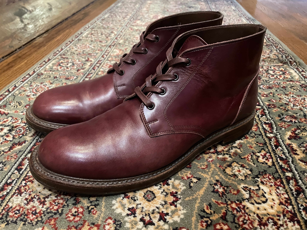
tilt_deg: -35.0
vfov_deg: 53.1
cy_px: 115
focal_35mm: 26
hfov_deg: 67.3
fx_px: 231
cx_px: 154
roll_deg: +0.9
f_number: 1.6
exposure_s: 1/30
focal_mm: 4.2
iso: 1000
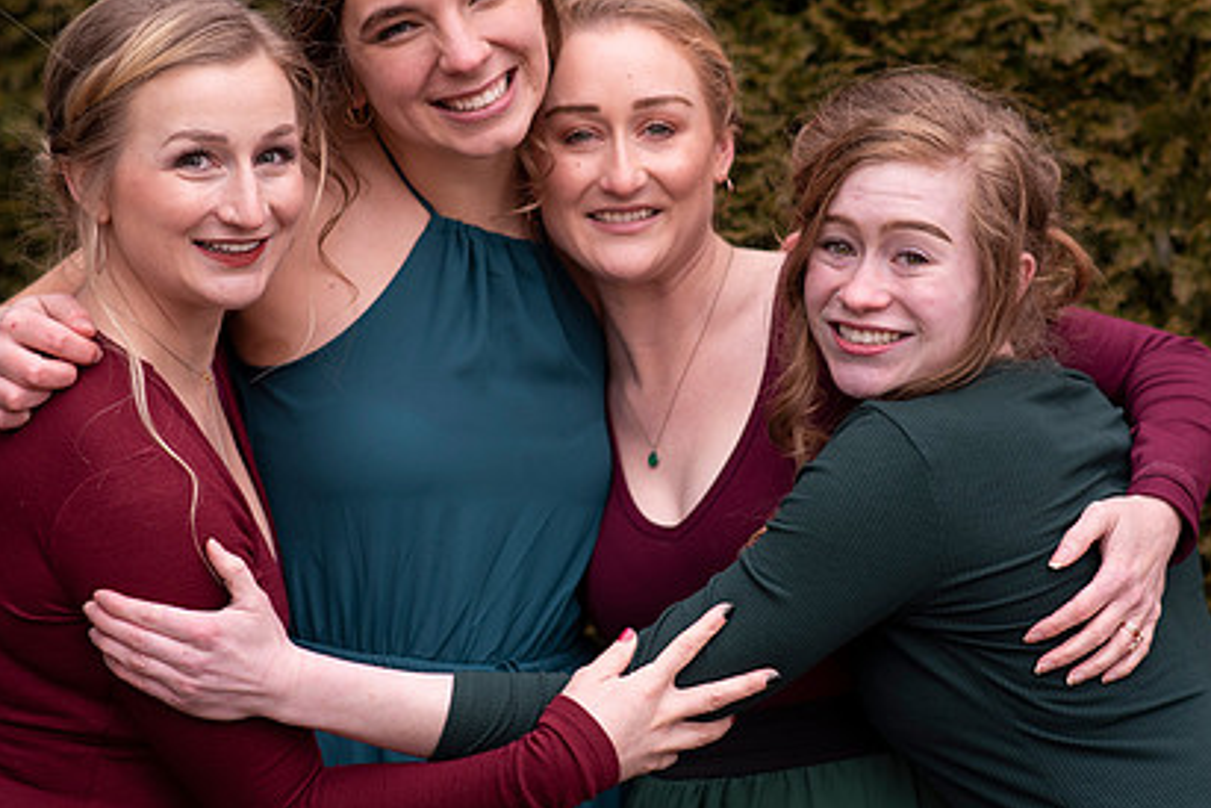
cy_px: 299
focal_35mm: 120
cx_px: 563
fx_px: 4036
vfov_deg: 11.4
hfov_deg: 17.1
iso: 100
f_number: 2.5
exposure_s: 1/125
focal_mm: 85
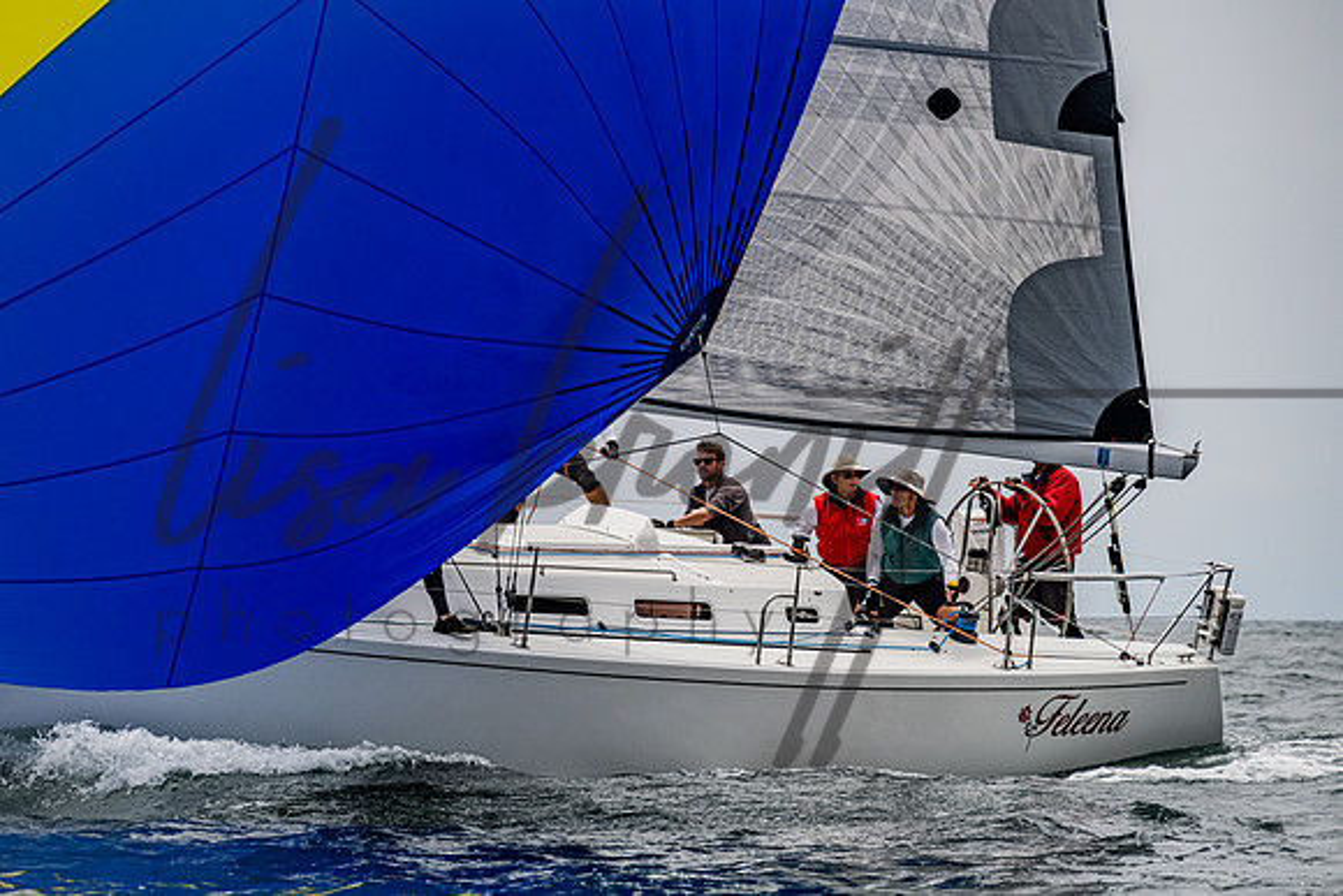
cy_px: 495
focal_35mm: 246
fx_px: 9172
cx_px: 662
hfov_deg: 8.4
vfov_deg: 5.6
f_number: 6.3
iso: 250
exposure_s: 1/1600
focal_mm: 200
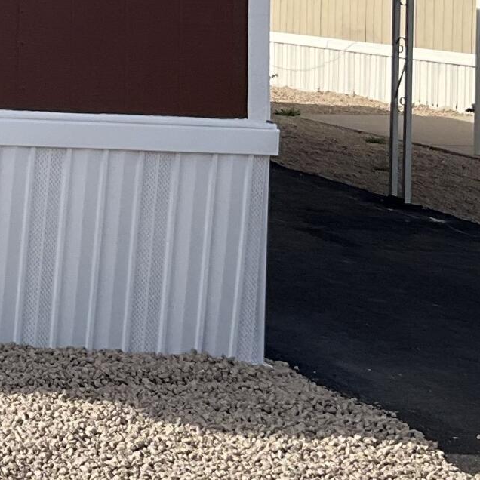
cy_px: -82
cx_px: -404
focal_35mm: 121
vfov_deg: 14.0
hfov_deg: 13.0
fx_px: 1898
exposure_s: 1/1848
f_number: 1.8
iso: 25
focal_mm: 3
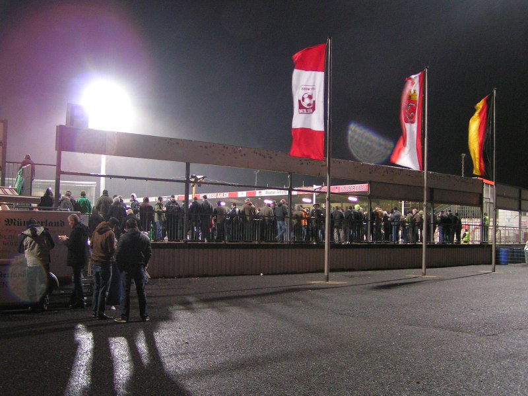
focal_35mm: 38
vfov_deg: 37.7
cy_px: 198
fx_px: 580
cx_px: 264
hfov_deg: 49.0
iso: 200
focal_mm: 5.8
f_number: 2.8
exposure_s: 1/13
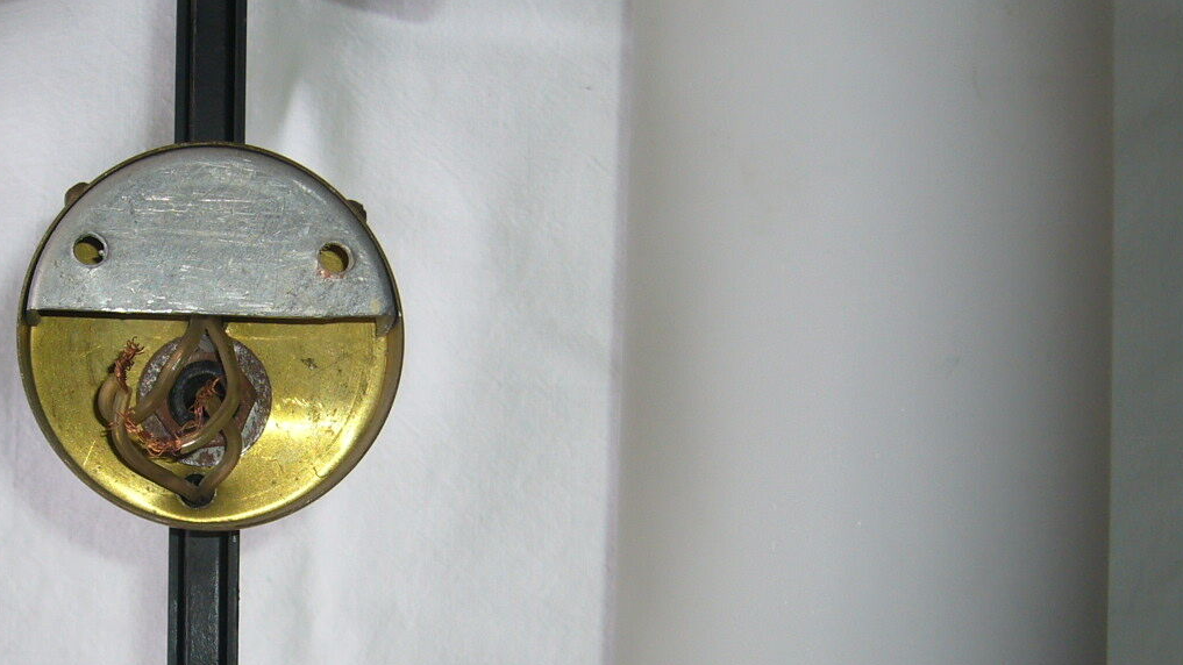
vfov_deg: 19.9
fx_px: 1882
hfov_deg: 34.0
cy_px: 520
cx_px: 265
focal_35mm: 60
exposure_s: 1/60
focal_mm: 5.8
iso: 80
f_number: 2.8
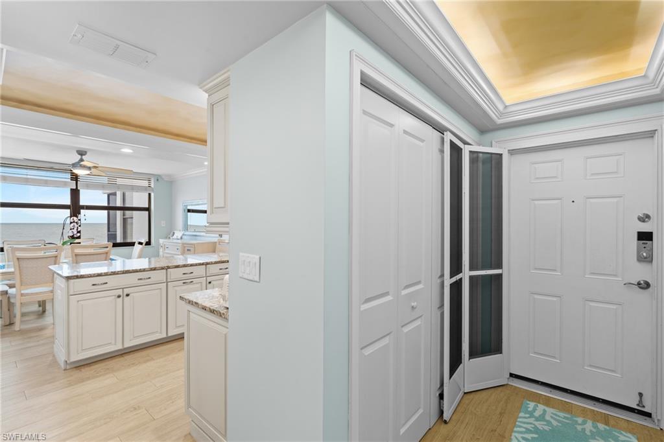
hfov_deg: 96.8
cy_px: 221
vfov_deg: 73.7
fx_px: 295
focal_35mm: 16
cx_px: 332
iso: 200
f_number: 10
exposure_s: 1/1.25
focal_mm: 16
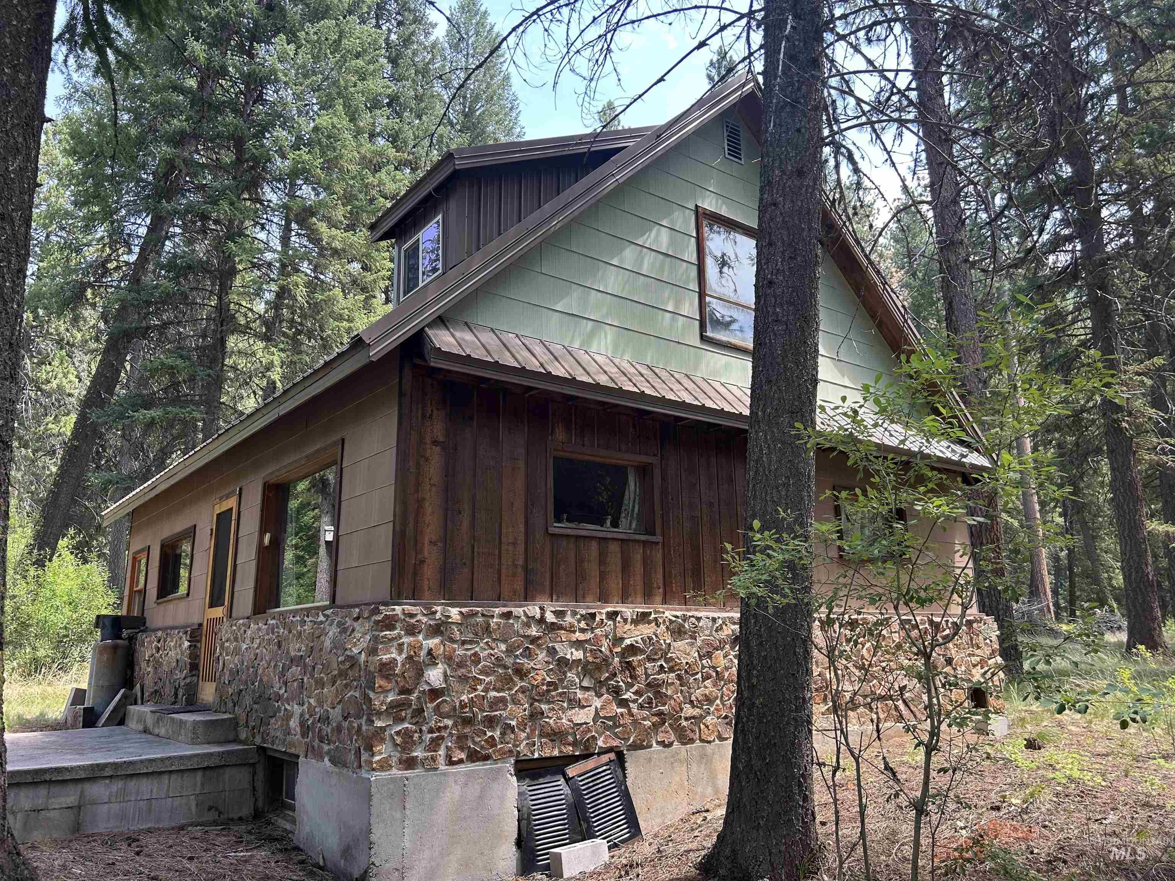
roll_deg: +1.6
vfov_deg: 53.1
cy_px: 440
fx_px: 883
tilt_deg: +15.3
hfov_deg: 67.3
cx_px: 588
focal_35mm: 26
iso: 50
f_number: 1.5
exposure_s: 1/367
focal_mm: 5.7
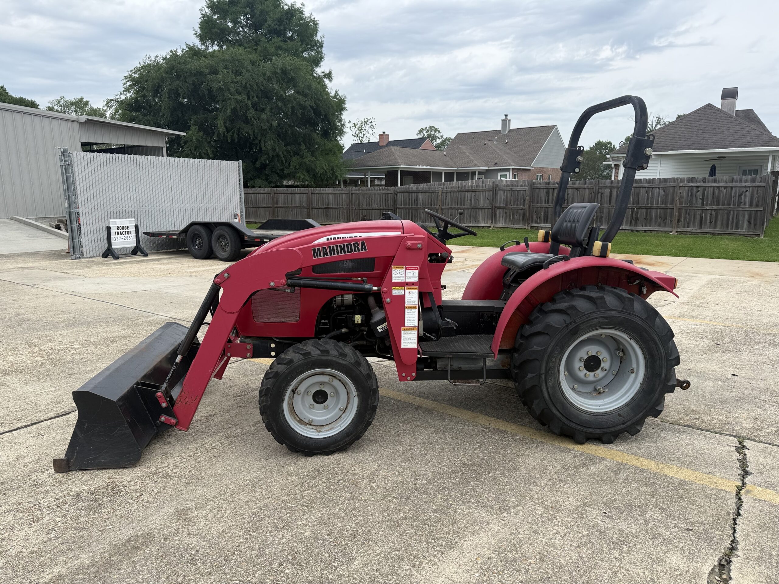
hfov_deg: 71.6
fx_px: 540
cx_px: 390
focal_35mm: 24
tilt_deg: -11.0
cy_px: 292
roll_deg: +0.4
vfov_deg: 56.8
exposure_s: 1/2370
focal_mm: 6.76
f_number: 1.78
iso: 80
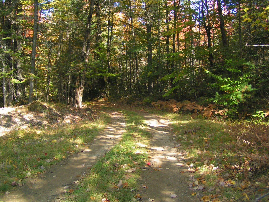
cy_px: 101
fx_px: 295
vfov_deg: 37.7
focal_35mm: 38
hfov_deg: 49.0
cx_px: 134
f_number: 2.8
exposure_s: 1/125
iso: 50
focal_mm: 5.8
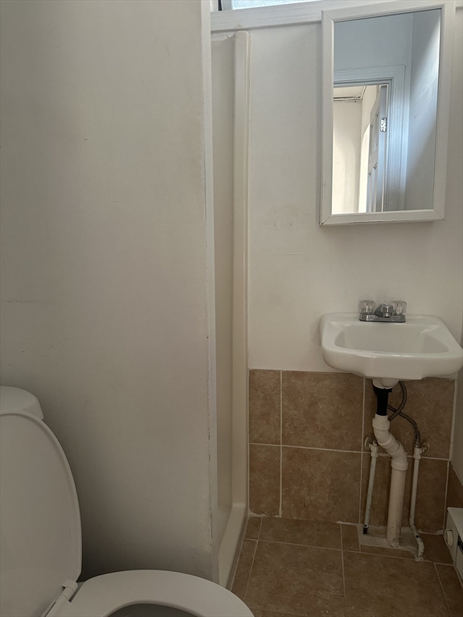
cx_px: 232
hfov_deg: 56.8
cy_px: 308
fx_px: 428
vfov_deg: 71.6
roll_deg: +0.6
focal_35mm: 24
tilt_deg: -9.0
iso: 400
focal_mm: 6.86
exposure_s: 1/60
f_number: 1.78
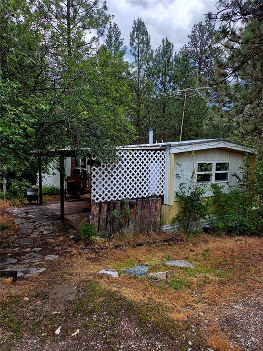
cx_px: 132
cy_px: 176
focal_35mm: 23
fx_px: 233
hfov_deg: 58.9
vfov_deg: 73.9
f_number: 1.8
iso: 80
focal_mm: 5.4
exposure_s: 1/182
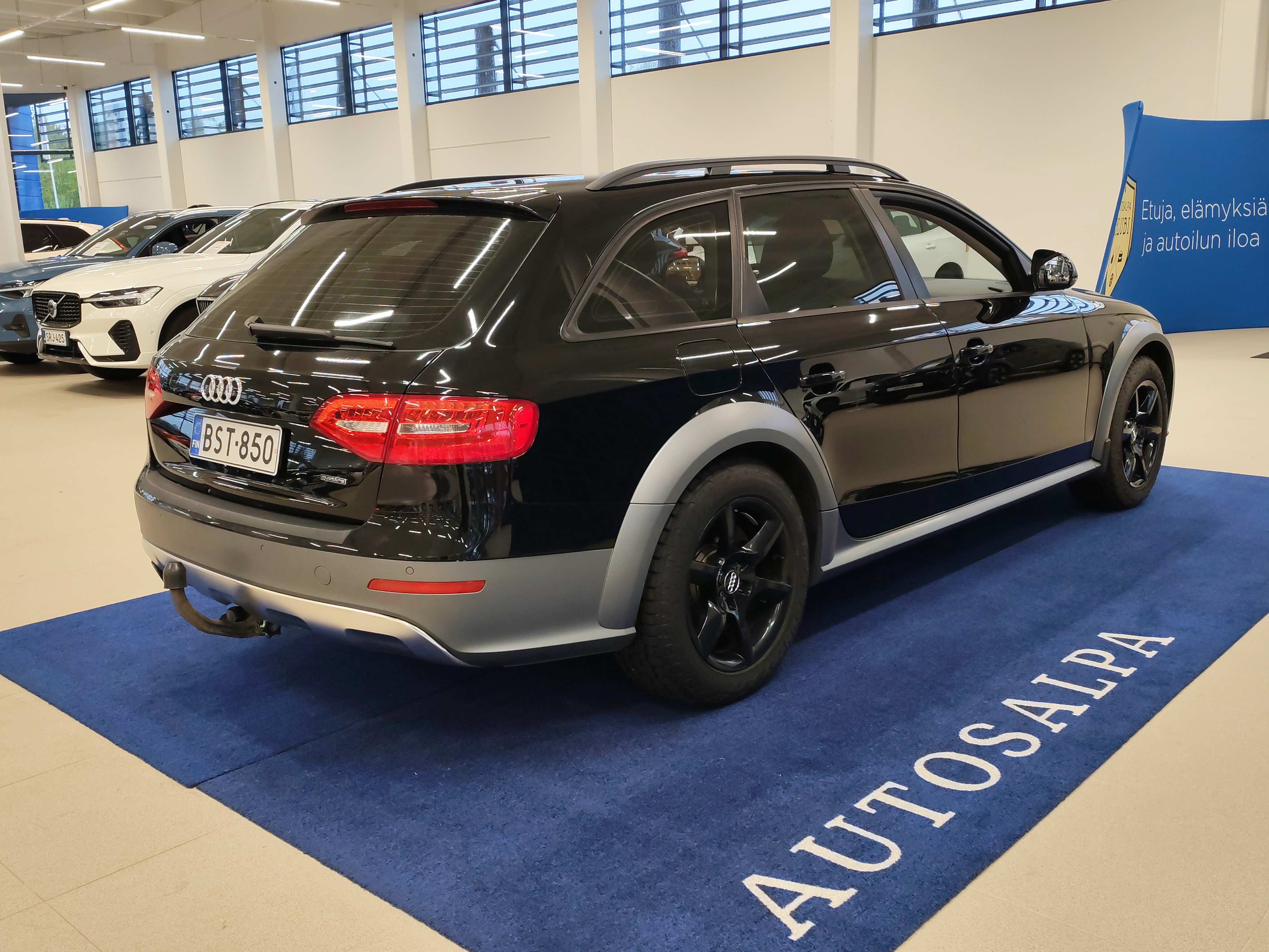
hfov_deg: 56.8
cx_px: 634
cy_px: 476
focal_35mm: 32
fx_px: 1173
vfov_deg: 44.2
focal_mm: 6.12
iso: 250
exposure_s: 1/100
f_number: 1.9
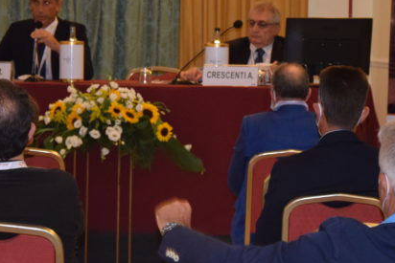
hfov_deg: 10.6
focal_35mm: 194
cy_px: 56
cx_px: 243
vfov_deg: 7.1
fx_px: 2129
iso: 1250
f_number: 5
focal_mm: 52
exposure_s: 1/60
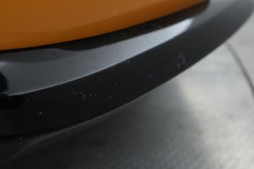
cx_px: 166
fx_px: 338
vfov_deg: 27.8
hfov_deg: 40.7
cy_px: 53
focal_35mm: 48
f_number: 5.6
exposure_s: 1/80
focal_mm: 26
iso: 4000
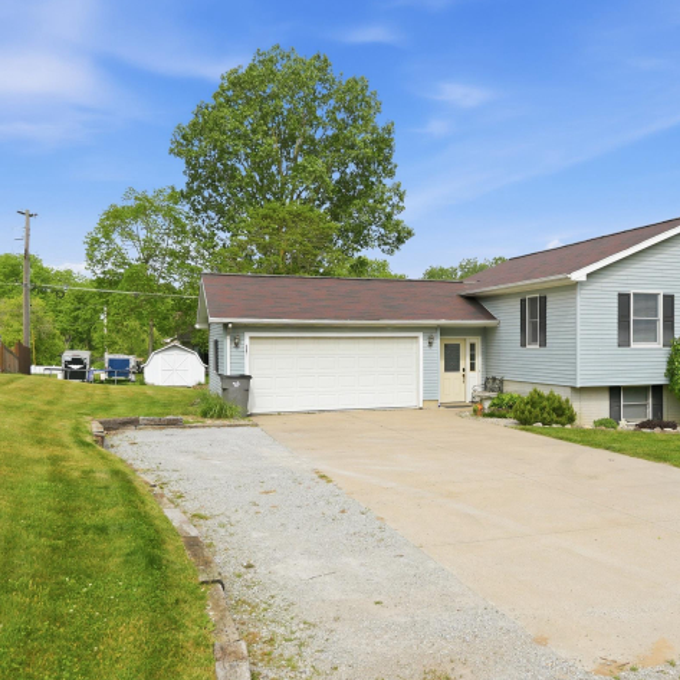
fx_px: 778
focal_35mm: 35
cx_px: 505
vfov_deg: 47.2
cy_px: 336
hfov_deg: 45.7
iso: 100
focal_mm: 17.5
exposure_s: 1/640
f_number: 5
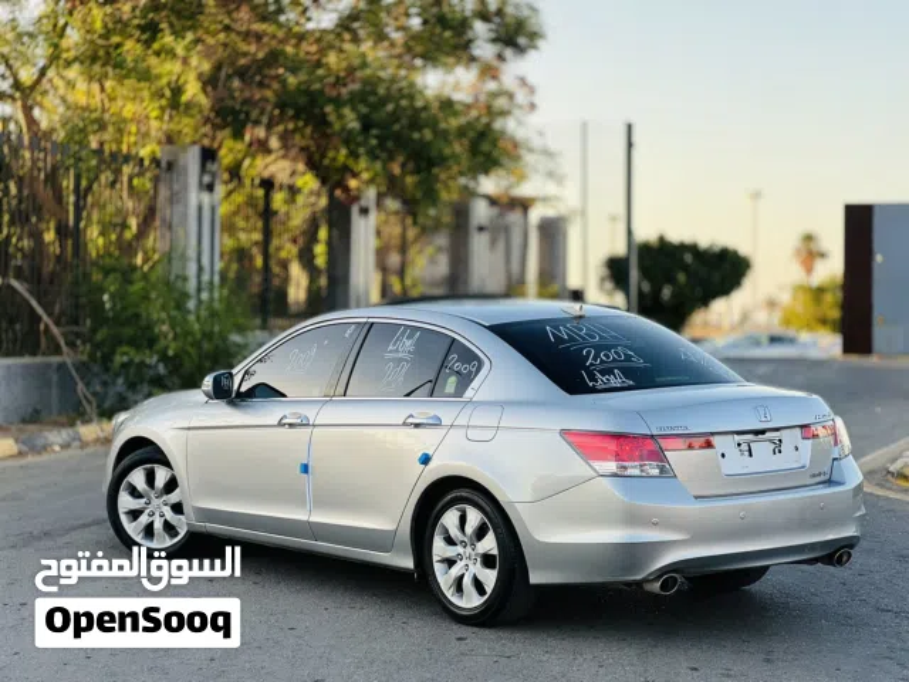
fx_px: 2022
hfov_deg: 25.3
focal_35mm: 77
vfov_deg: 19.1
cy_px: 341
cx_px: 454
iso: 40
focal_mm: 9
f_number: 2.8
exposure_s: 1/121
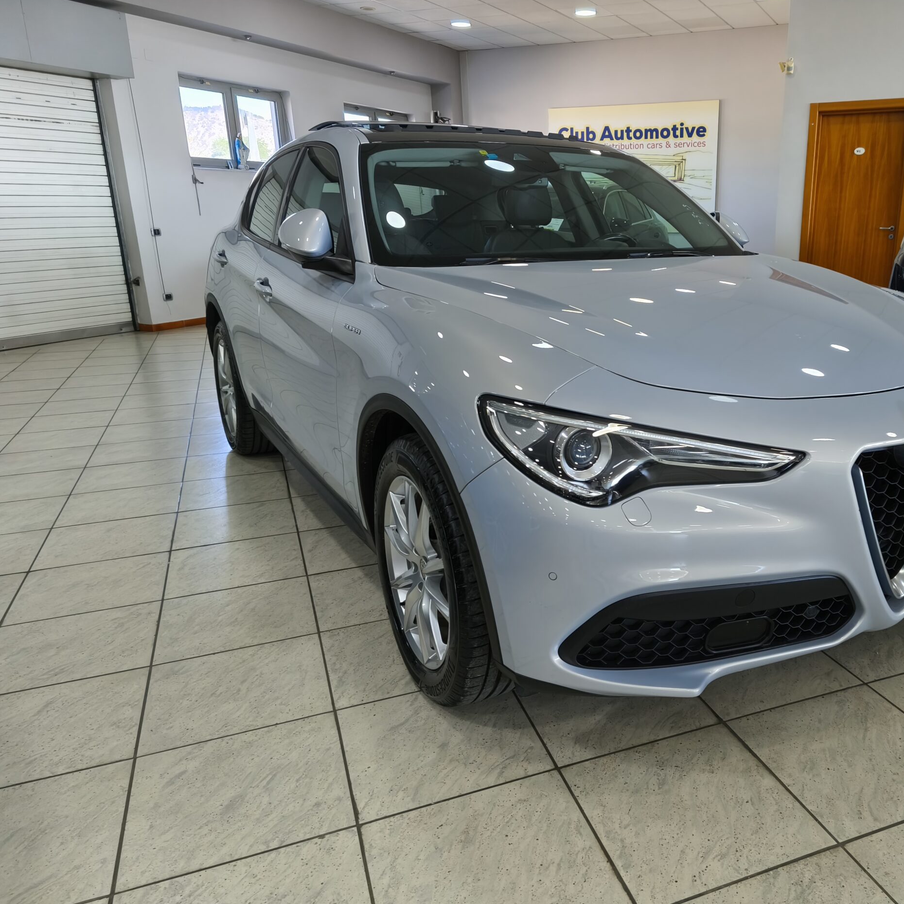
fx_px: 827
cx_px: 599
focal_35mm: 28
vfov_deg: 57.3
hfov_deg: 56.2
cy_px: 453
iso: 200
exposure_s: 1/50
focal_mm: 5.35
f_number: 1.7
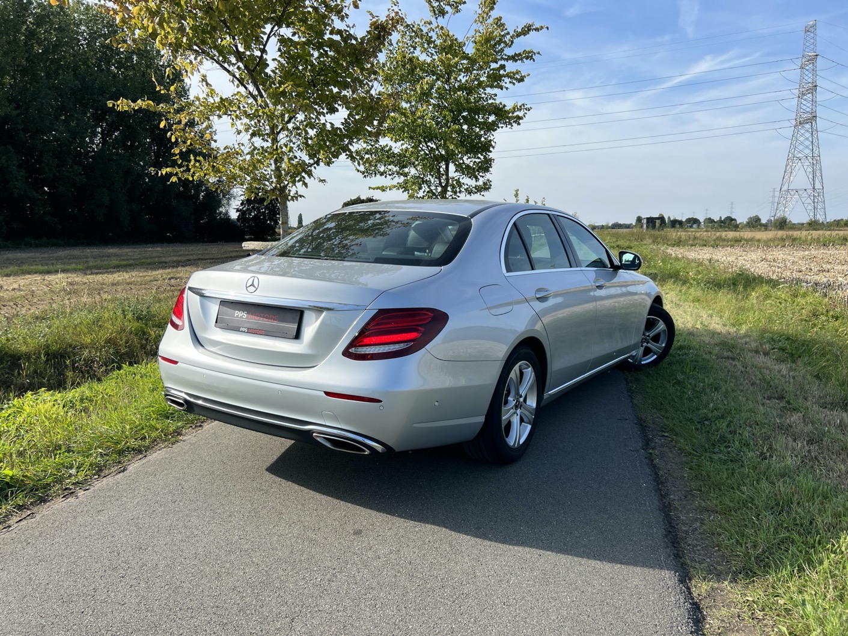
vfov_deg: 53.1
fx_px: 637
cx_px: 424
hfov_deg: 67.3
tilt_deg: -7.7
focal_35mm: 26
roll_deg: +0.8
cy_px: 318
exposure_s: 1/3356
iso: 50
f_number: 1.5
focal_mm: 5.7
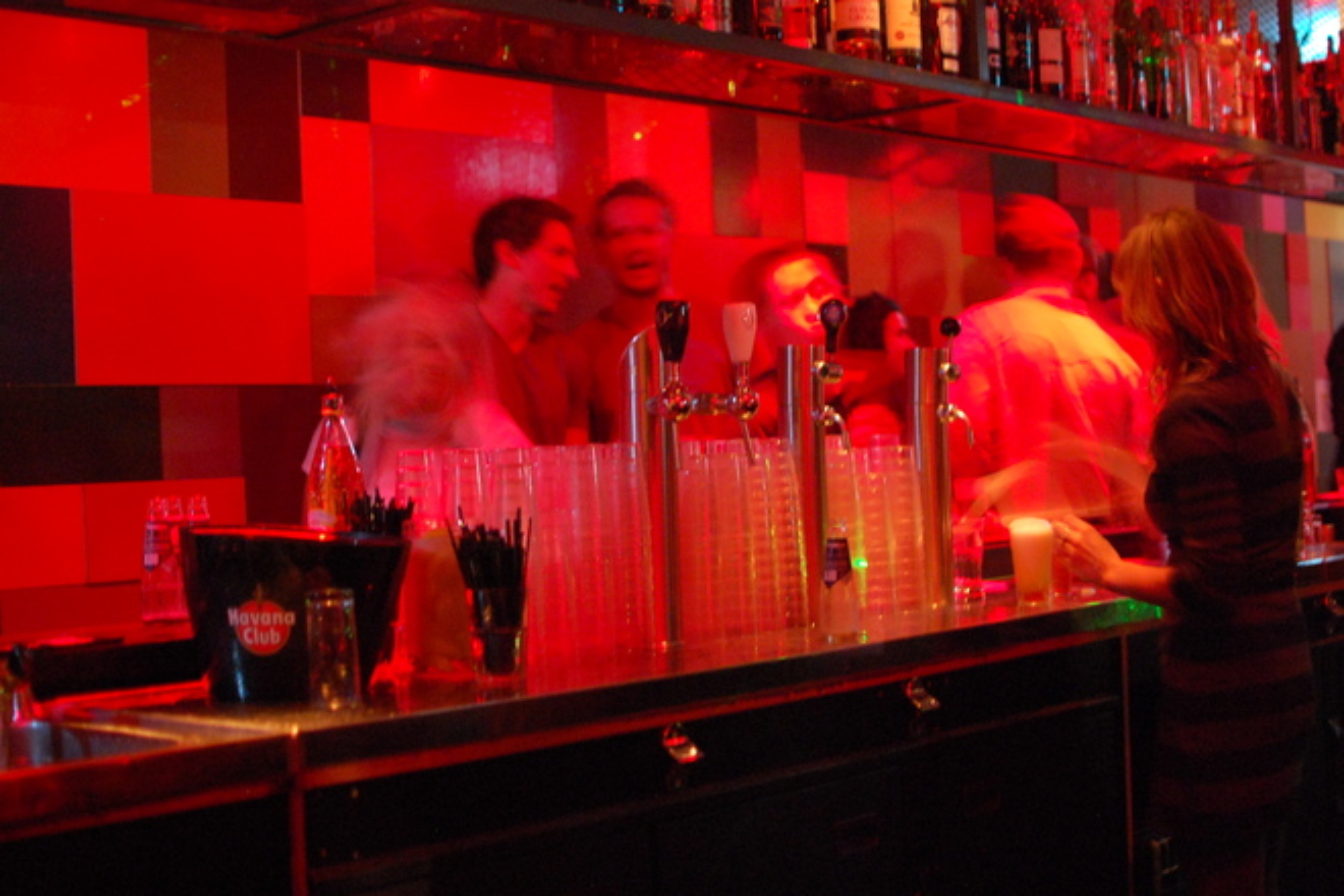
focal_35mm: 52
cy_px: 448
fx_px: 1960
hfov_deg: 37.9
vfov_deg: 25.8
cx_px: 672
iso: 1600
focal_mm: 35
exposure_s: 1/2
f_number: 1.8
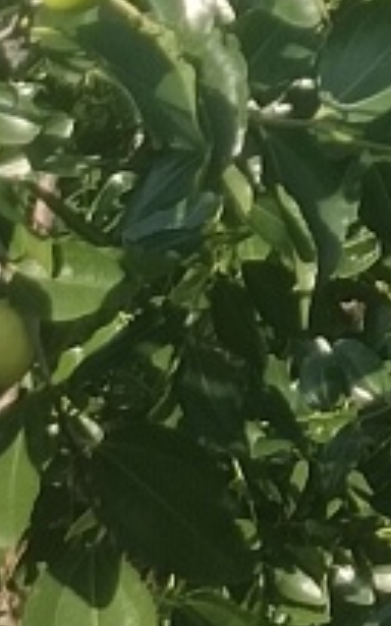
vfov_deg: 7.7
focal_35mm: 259
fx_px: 4419
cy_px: -640
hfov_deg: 4.8
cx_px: 1176
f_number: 1.8
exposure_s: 1/411
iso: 100
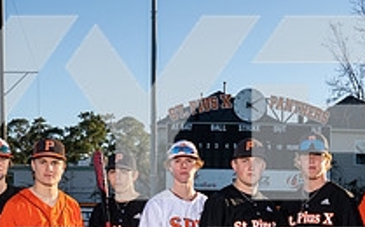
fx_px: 676
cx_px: 224
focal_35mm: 68
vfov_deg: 17.5
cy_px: 320
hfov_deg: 30.1
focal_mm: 24
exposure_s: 1/250
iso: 400
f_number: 11
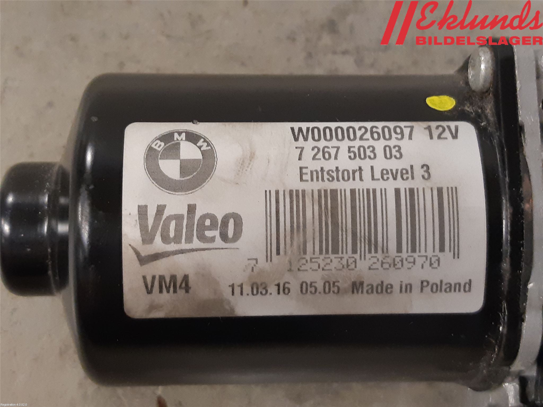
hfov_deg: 67.3
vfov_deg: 53.1
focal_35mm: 26
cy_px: 204
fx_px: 408
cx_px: 272
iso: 250
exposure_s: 1/50
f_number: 1.7
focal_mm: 3.93
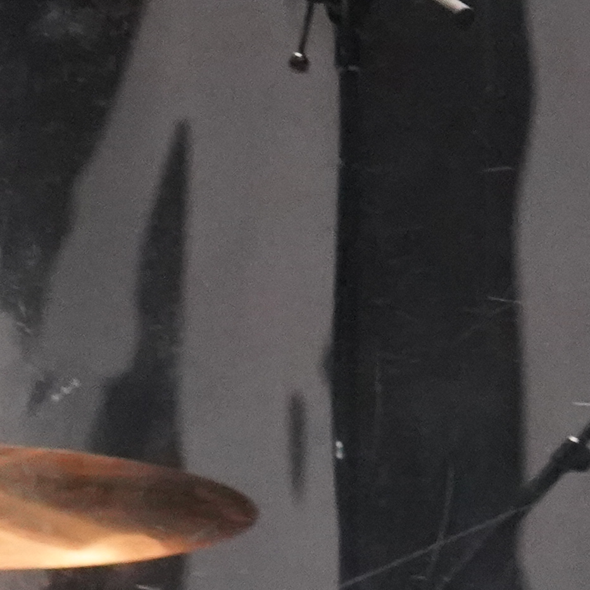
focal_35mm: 525
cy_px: 865
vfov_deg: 3.3
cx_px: 777
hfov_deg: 3.3
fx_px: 10124
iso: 12800
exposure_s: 1/125
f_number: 4
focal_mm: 96
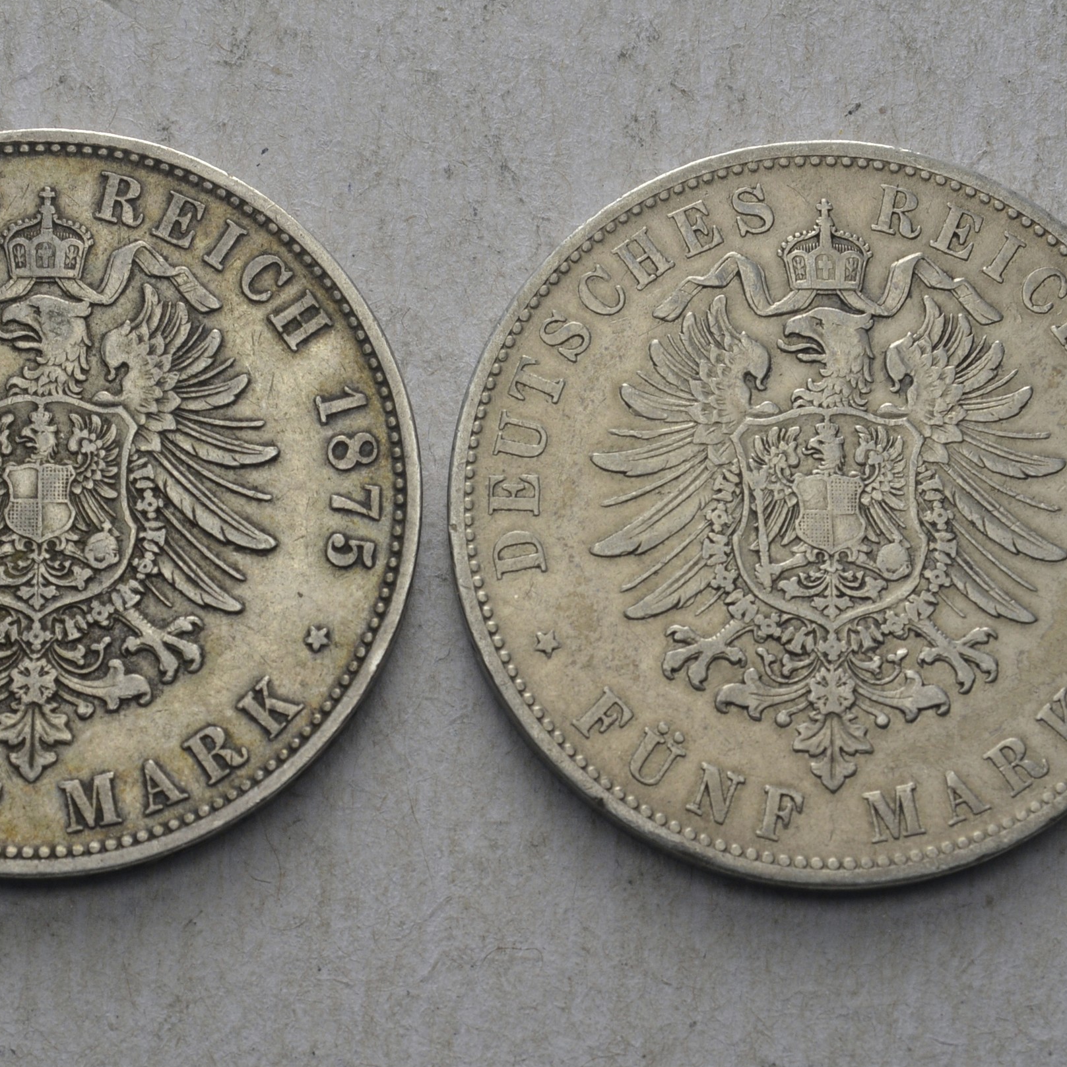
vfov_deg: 16.3
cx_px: 428
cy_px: 536
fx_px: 3719
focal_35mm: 107
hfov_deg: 16.3
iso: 400
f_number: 14
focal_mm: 55
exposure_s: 1/250
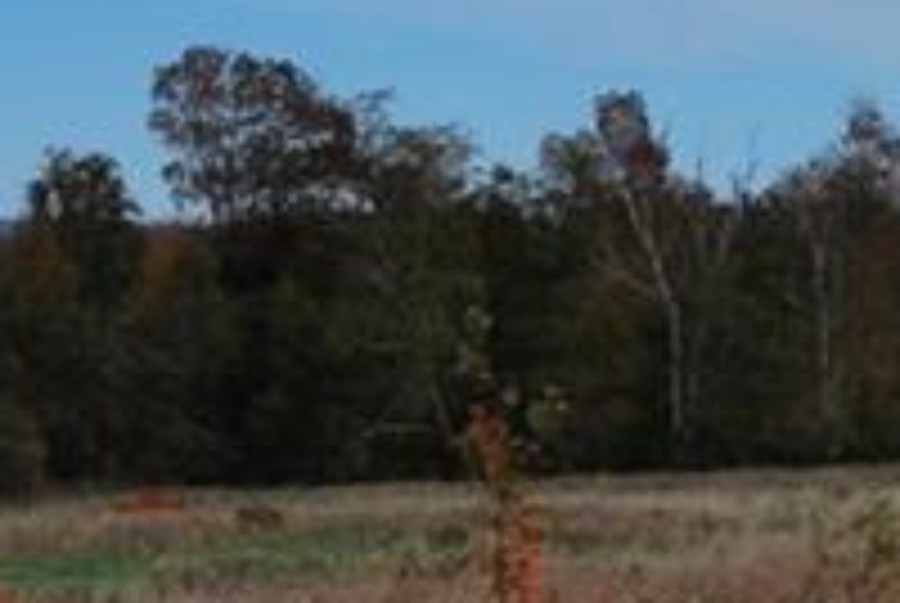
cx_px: -324
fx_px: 5007
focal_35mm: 200
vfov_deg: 6.9
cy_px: 155
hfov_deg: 10.0
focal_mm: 26
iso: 400
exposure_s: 1/800
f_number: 14
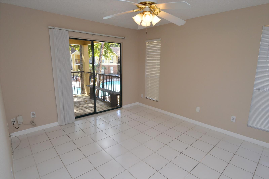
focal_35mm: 18
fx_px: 134
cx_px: 134
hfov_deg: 90.1
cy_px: 90
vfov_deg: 67.3
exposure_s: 1/125
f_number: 5.6
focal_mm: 12
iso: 400
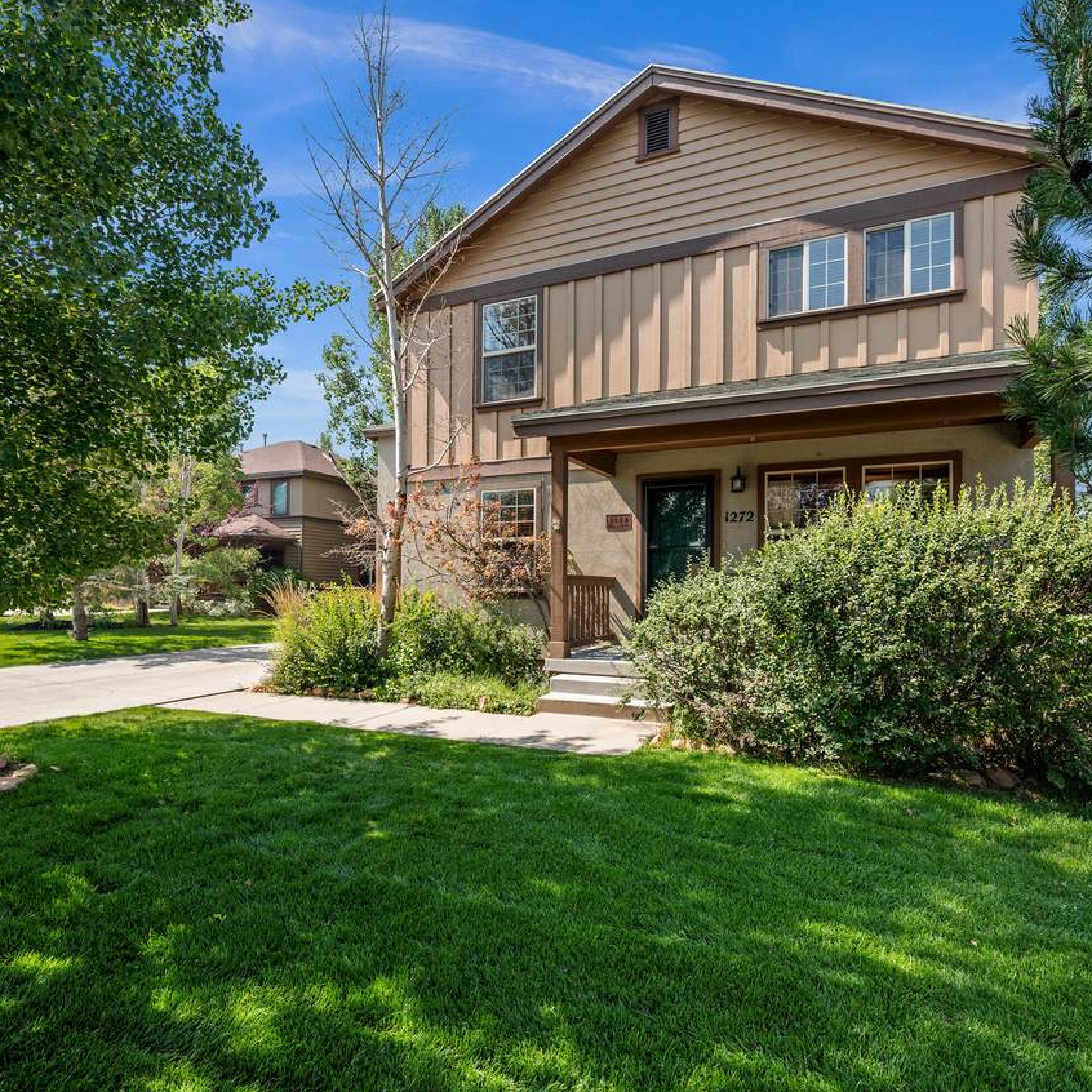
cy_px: 545
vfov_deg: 80.7
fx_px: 642
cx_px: 542
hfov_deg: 80.7
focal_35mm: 18
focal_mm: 14
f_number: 7.1
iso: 500
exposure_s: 1/500
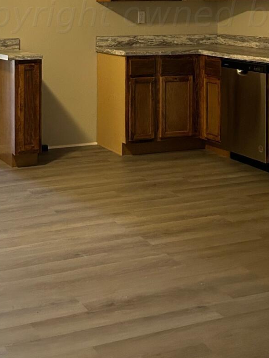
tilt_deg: -1.3
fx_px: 684
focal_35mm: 66
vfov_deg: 28.0
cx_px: 95
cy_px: 16
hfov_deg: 22.2
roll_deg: +0.0
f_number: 1.5
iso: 320
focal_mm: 5.7
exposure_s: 1/60
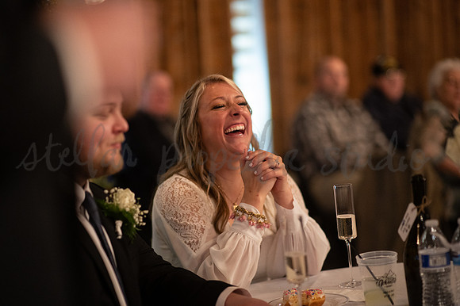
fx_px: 1085
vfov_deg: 16.1
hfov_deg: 23.9
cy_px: 153
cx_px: 230
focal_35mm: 85
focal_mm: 85
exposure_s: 1/200
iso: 2500
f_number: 1.4
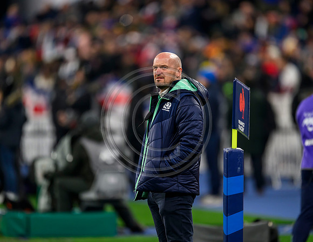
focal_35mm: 617
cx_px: 181
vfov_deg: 2.5
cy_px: 121
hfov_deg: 3.2
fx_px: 5637
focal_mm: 560
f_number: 4
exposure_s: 1/1000
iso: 2000
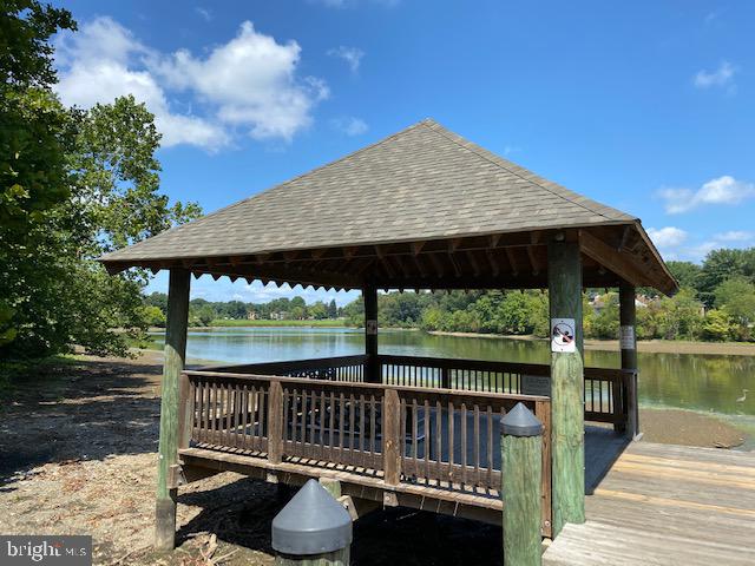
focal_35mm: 26
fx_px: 567
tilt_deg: +1.1
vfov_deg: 53.1
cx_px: 378
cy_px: 283
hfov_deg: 67.3
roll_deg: +1.2
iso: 32
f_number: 1.8
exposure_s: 1/1961
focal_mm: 4.25
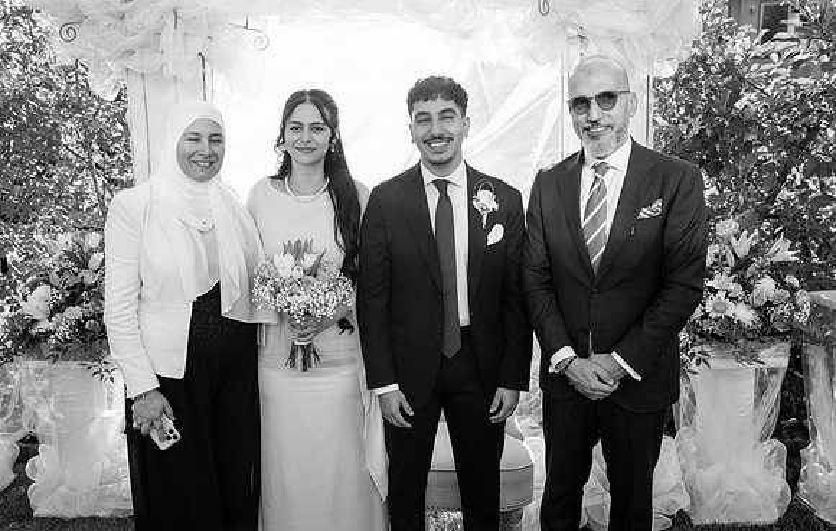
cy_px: 297
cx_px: 380
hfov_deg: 58.6
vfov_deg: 39.2
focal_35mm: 32
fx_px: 743
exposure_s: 1/640
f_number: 3.5
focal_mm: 28
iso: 200
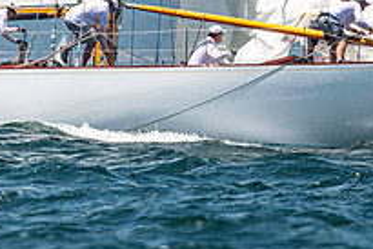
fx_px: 17605
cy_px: -86
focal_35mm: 1698
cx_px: 122
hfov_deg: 1.2
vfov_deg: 0.8
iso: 400
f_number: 5
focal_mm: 400
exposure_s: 1/4000
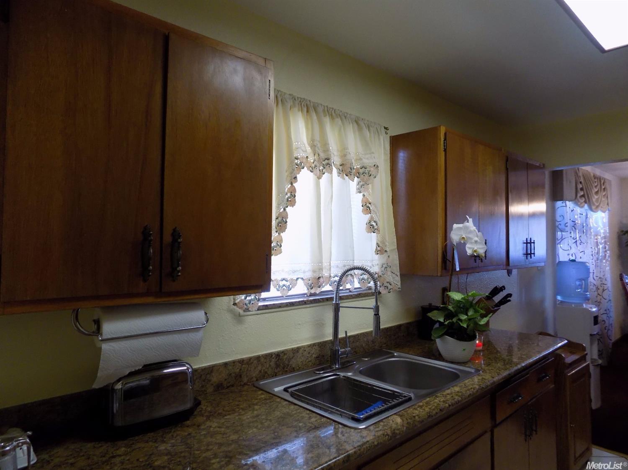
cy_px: 235
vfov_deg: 58.9
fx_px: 417
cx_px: 314
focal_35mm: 23
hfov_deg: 73.9
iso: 200
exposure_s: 1/30
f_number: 3.1
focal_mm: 4
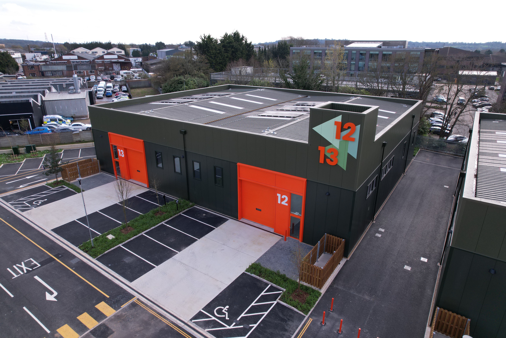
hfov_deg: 78.6
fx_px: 309
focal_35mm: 22
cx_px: 253
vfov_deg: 57.2
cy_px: 169
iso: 100
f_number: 2.8
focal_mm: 8.38
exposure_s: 1/50
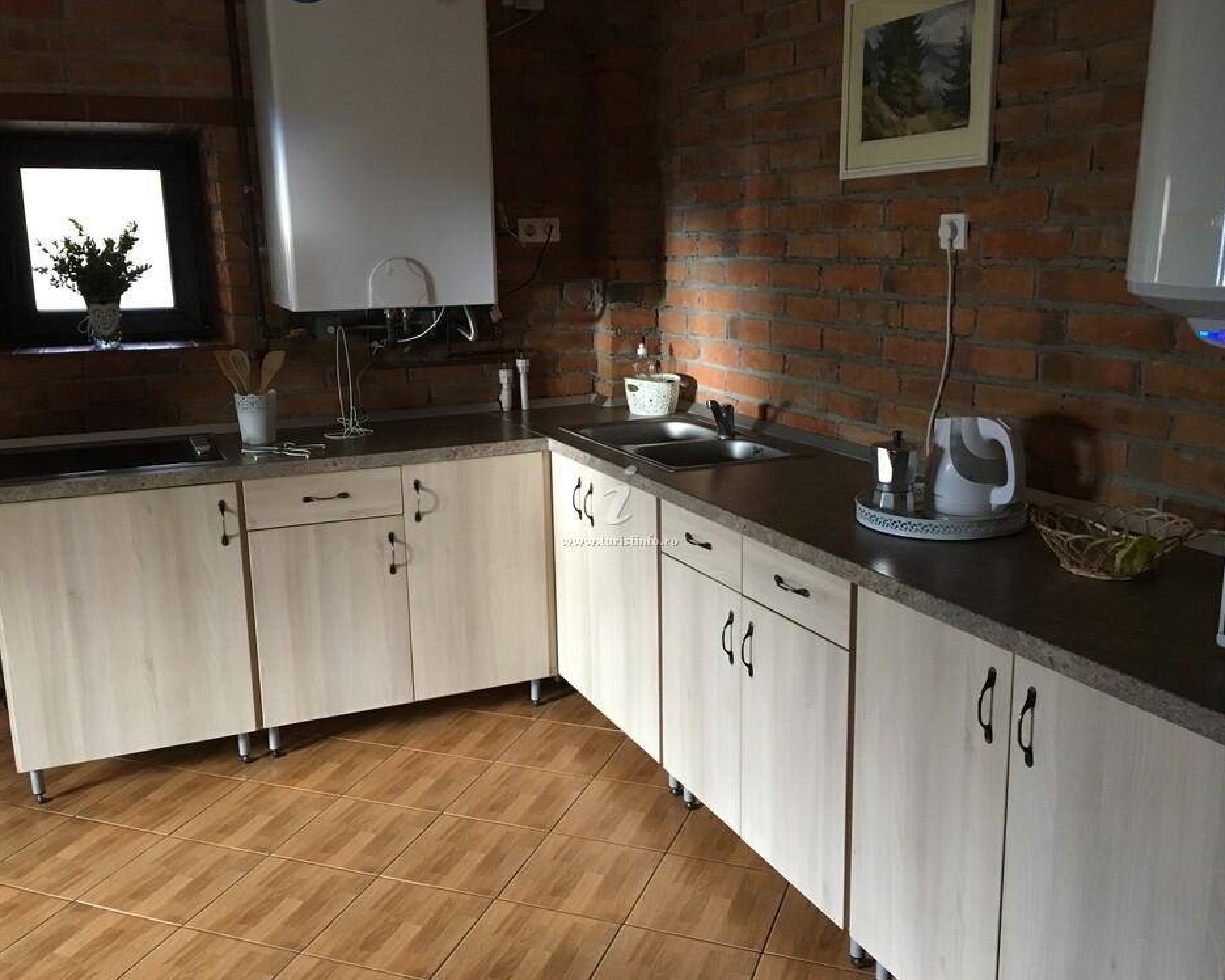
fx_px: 1124
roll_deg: +1.0
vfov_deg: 47.1
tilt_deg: -11.8
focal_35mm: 31
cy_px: 489
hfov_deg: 57.2
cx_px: 604
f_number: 2.2
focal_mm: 4.15
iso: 200
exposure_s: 1/33
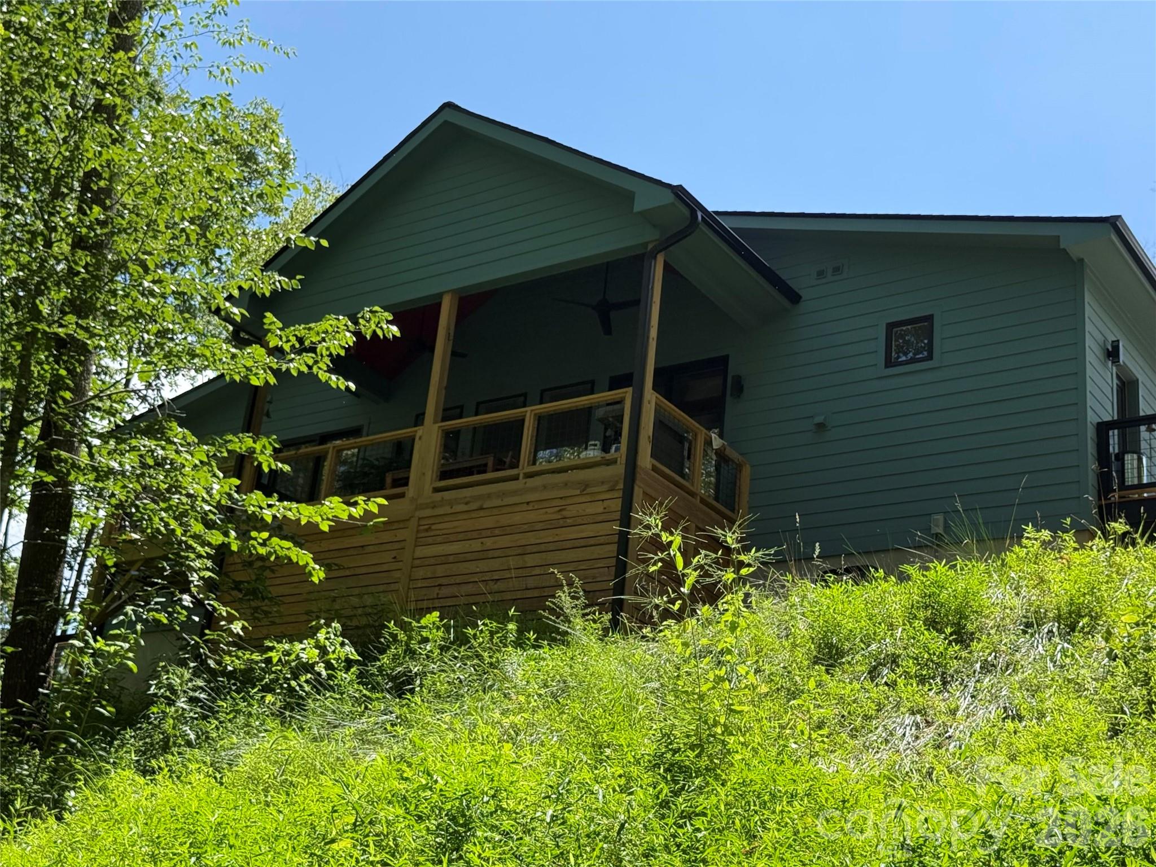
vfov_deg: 30.3
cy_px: 434
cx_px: 578
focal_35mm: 48
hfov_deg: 39.7
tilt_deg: +22.6
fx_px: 1603
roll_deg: -6.6
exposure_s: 1/1980
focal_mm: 6.76
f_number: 1.78
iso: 100
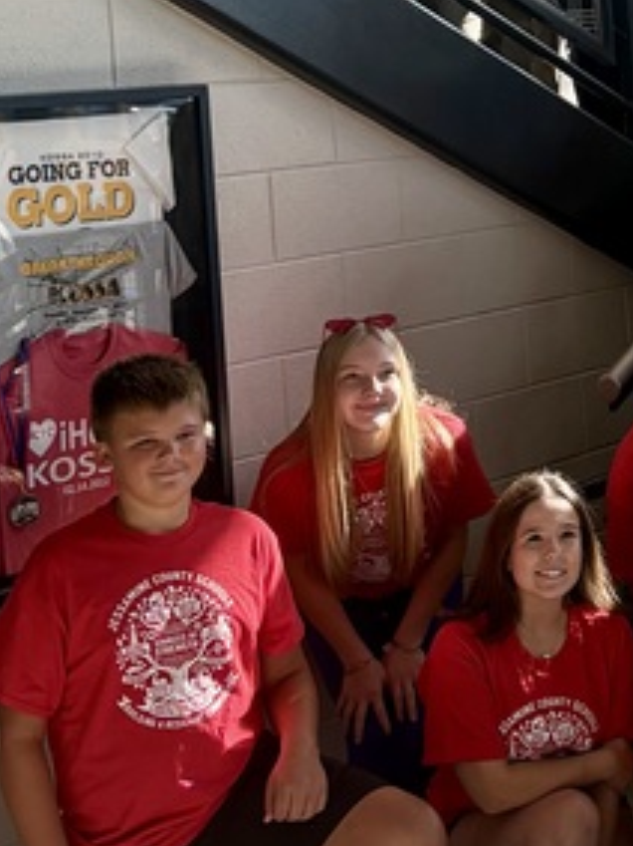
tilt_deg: +4.4
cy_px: -78
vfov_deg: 20.0
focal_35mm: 94
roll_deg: +5.1
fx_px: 2294
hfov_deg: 14.7
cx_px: 938
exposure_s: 1/256
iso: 64
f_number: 1.6
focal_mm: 5.96
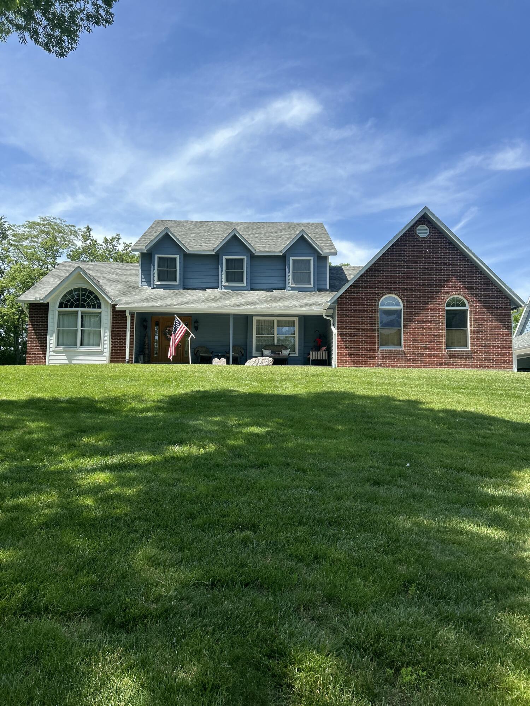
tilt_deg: +4.6
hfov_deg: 53.1
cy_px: 353
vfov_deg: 67.3
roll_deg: -1.3
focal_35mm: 26
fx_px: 531
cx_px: 265
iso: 50
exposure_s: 1/2841
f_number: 1.5
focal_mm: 5.7
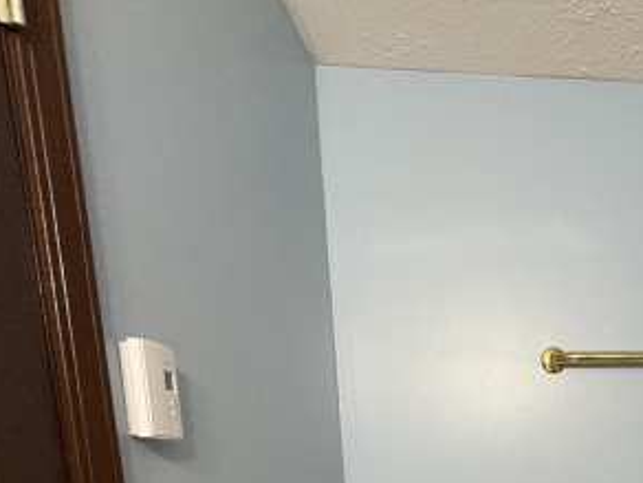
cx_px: 580
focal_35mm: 32
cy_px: 549
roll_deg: +1.4
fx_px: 594
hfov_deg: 50.3
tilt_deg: -8.8
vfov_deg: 36.3
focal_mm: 2.22
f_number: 2.2
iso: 500
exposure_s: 1/60
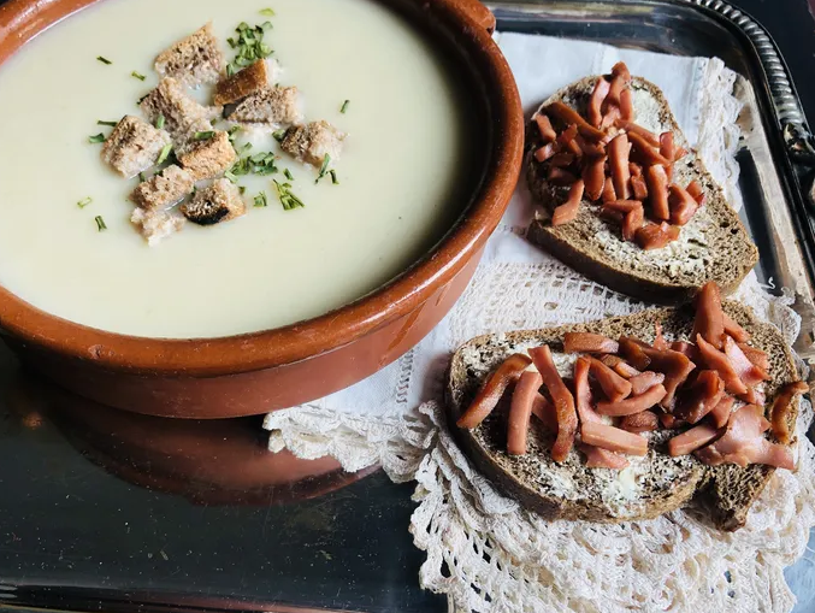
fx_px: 731
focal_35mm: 31
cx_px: 368
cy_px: 298
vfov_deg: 45.5
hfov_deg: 58.2
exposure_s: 1/120
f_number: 1.8
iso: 25
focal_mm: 4
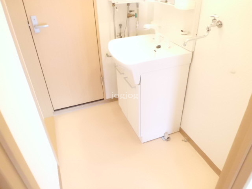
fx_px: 189
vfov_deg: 53.1
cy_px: 94
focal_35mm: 26
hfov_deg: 67.3
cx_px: 126
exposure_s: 1/13
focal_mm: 4.7
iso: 400
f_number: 2.8
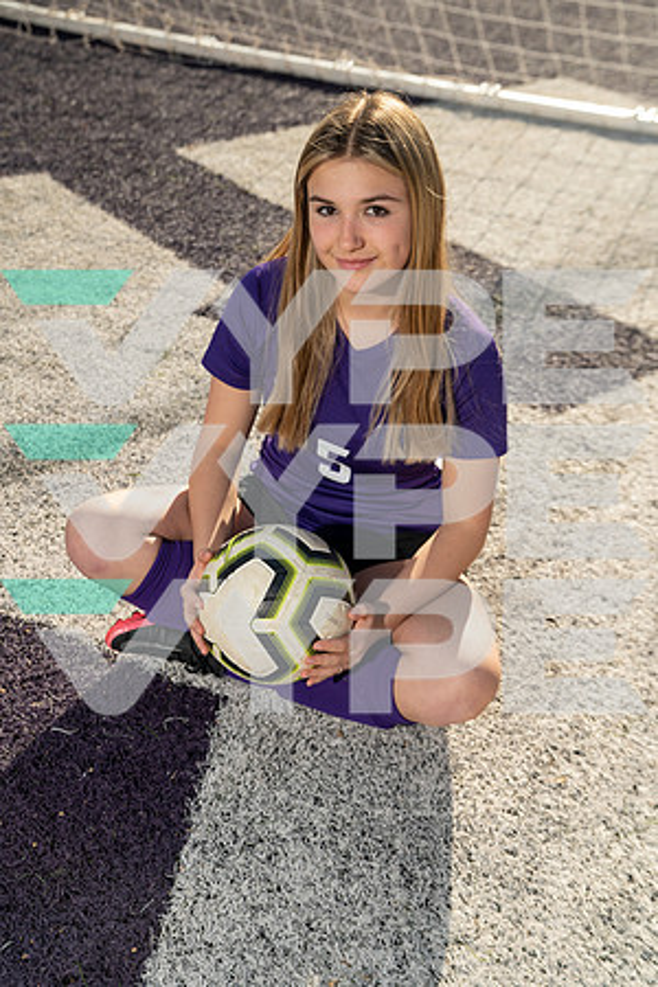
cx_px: 329
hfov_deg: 29.9
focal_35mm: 45
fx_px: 1234
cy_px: 494
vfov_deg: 43.6
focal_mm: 45
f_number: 4.5
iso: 200
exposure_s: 1/250
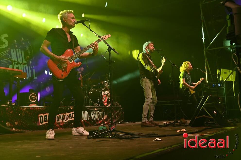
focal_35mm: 44
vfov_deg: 30.4
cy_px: 80
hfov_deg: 44.5
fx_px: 294
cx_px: 120
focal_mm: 44
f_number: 5.6
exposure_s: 1/125
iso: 1250
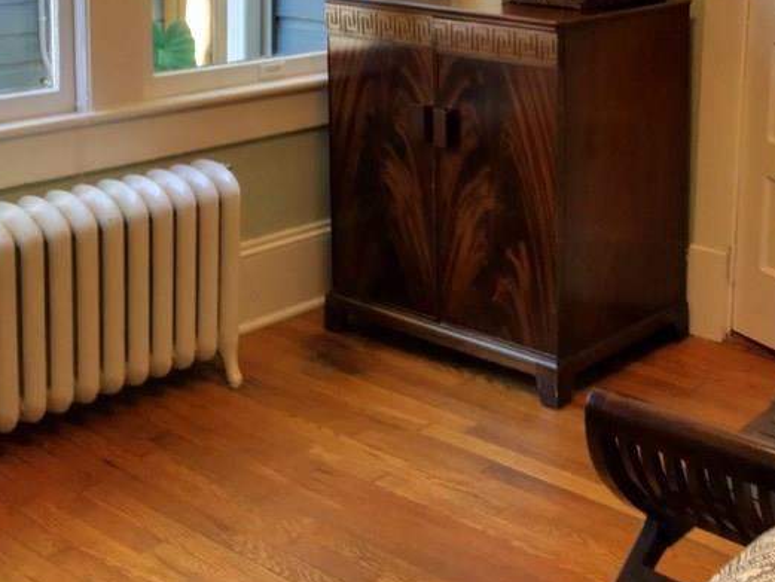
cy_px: 52
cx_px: 643
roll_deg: -1.9
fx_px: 1276
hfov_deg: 32.6
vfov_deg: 24.9
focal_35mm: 57
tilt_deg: -8.2
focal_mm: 4.15
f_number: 2.2
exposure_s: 1/30
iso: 40
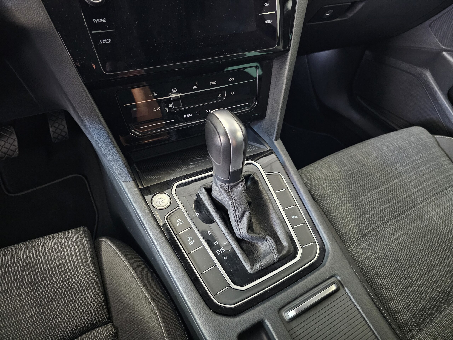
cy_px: 170
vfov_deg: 58.9
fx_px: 301
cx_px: 226
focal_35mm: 23
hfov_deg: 73.9
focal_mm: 6.3
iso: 800
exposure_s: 1/24
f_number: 1.7
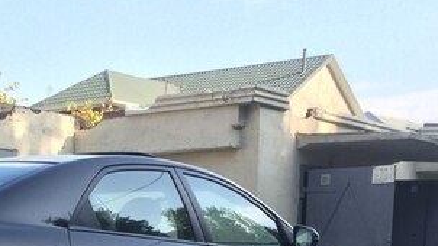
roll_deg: -2.8
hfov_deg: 30.0
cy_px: 325
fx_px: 802
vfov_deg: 16.5
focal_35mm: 69
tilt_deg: -6.1
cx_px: 106
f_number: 2.2
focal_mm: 4.15
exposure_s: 1/562
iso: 32
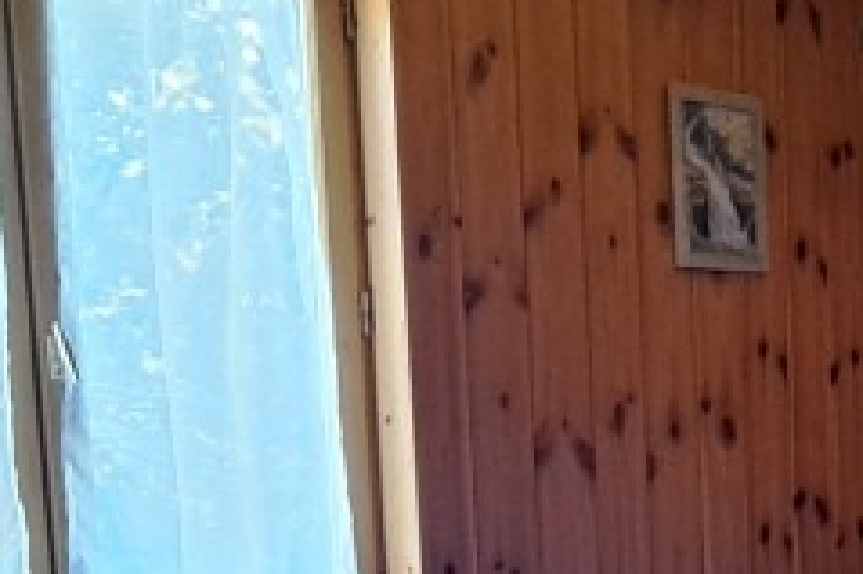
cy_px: 639
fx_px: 1389
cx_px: 697
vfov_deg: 22.0
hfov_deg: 33.5
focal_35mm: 58
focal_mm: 1.74
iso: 250
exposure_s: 1/25
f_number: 2.2
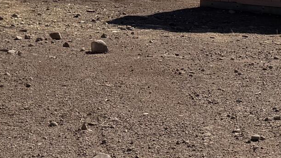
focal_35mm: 128
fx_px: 954
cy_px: -25
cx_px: 358
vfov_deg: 9.4
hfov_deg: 16.0
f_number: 1.78
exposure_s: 1/9091
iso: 80
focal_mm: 6.76
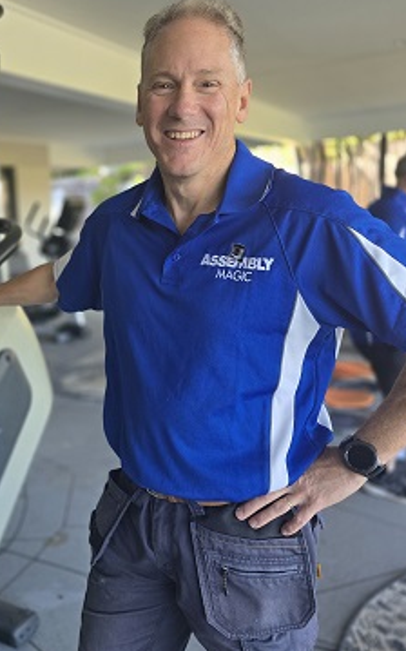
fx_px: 603
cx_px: 34
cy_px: 320
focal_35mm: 34
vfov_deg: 56.7
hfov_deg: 34.9
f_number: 1.7
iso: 50
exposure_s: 1/100
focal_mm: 6.3
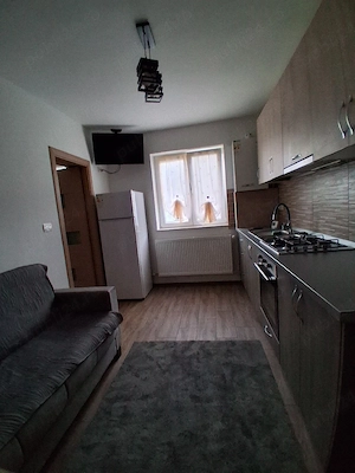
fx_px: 232
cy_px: 236
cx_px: 178
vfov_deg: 91.0
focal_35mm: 17
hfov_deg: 74.7
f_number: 2.2
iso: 400
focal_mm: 1.4
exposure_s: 1/33
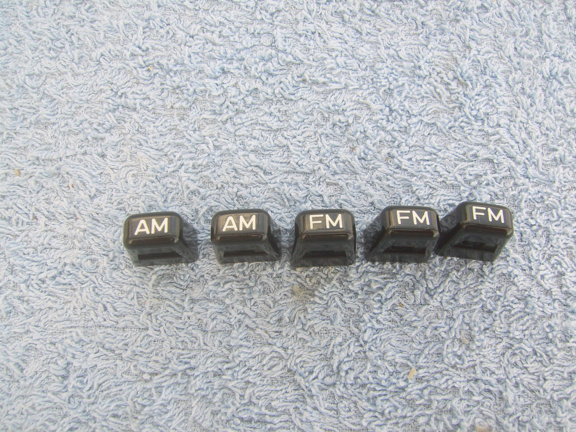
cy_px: 216
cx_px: 288
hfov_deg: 49.0
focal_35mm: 38
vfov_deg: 37.7
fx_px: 632
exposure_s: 1/100
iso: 50
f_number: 4.5
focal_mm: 7.8
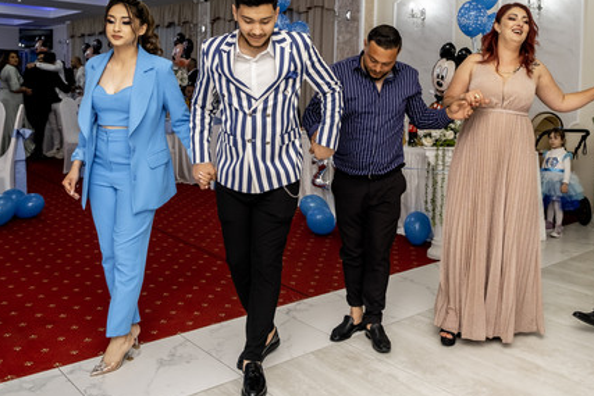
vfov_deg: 36.4
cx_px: 348
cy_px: 123
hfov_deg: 52.9
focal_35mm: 36
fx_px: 594
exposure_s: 1/160
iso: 1000
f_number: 2.8
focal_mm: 16
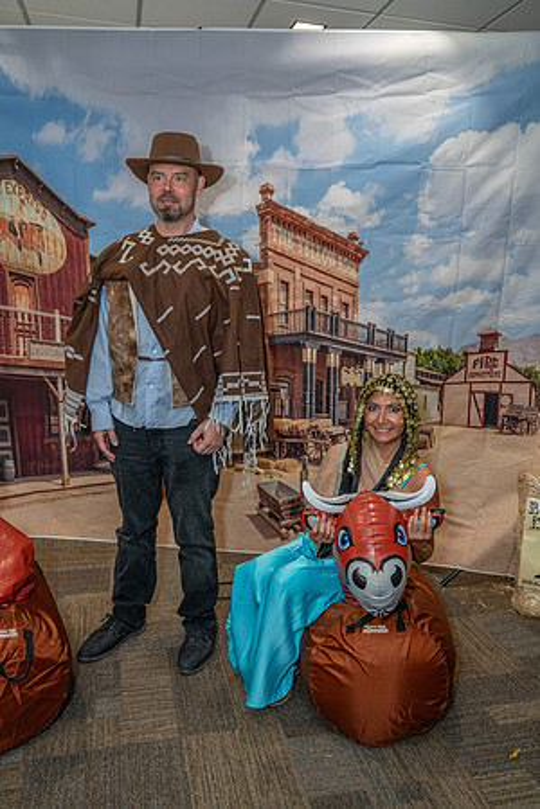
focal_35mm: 28
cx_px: 270
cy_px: 404
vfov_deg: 65.5
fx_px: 630
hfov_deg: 46.4
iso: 2500
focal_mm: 28
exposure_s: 1/160
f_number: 4
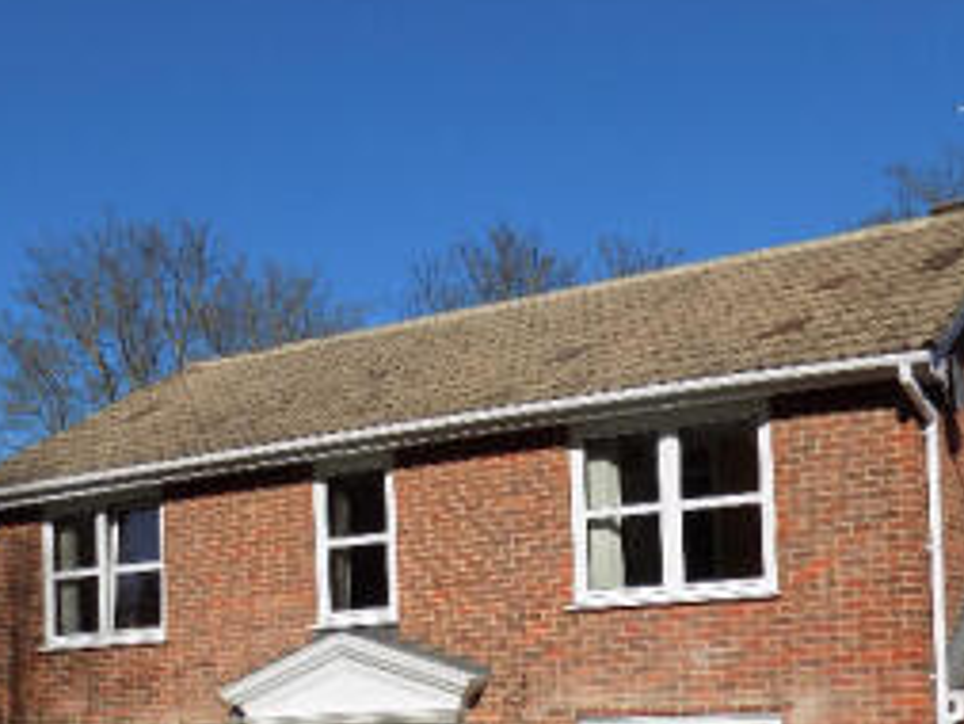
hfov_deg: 36.2
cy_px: 654
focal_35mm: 53
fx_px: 1477
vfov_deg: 26.6
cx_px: 478
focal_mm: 4
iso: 80
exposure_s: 1/200
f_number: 9.9
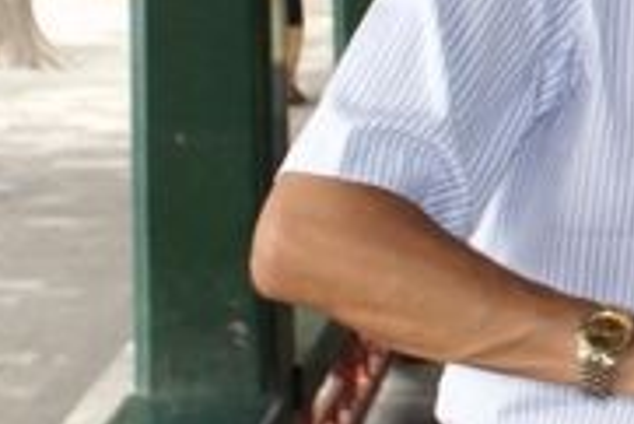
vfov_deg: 6.8
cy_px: -142
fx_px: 3507
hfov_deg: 9.7
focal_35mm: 199
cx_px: 1208
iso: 640
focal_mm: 30
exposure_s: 1/80
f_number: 8
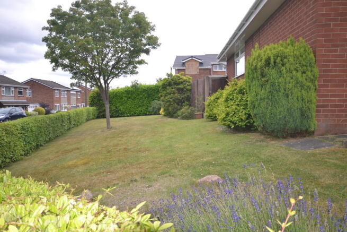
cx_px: 174
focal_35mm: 30
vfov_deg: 43.6
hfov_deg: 61.9
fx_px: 289
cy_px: 116
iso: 200
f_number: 5.6
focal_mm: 20
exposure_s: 1/125
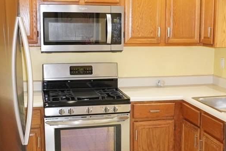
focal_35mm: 59
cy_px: 82
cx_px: 138
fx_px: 370
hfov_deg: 33.8
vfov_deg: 23.0
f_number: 5.6
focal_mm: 20
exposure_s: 1/80
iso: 2000
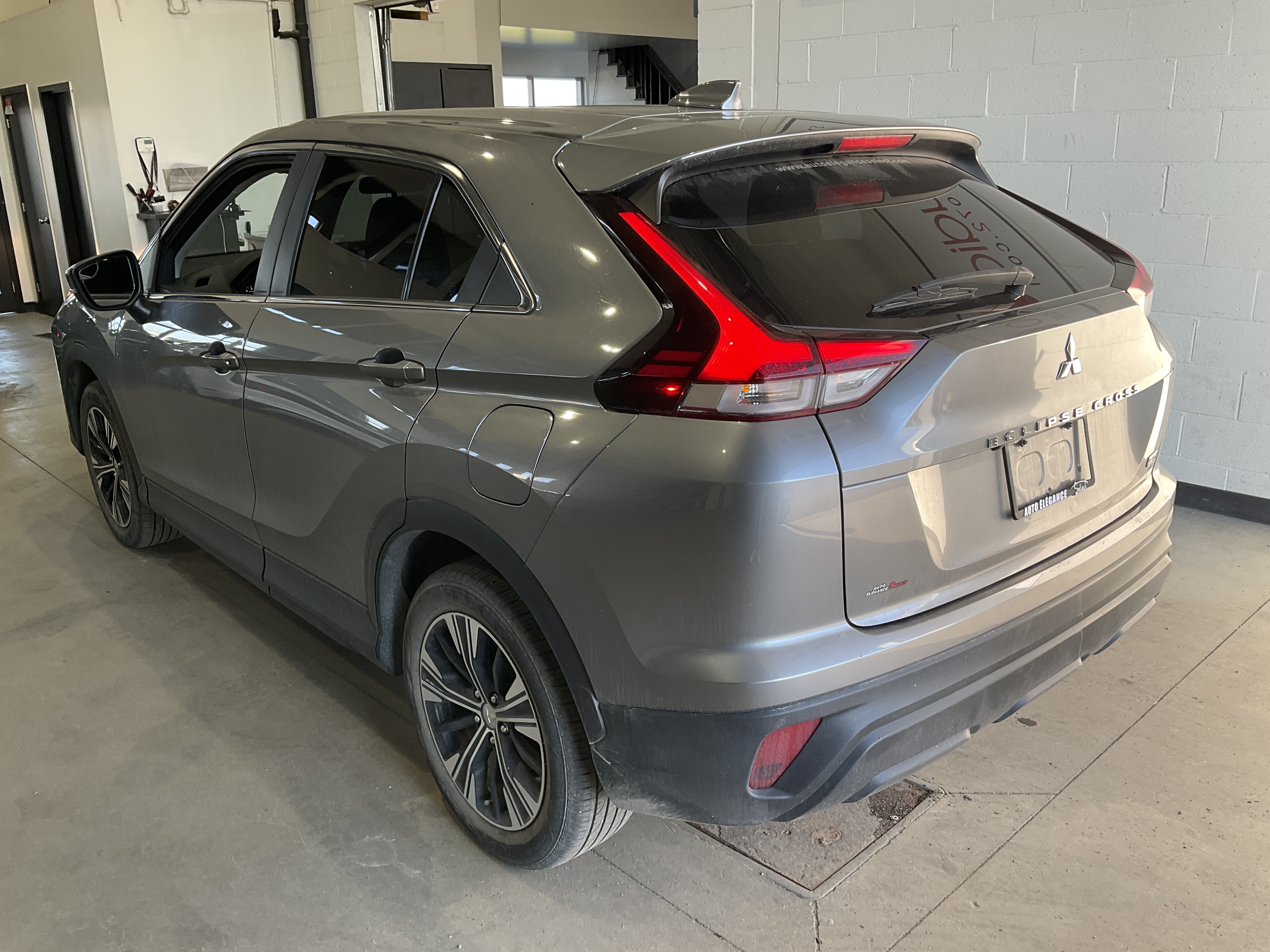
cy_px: 476
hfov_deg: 61.7
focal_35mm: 29
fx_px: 1064
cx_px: 635
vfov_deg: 48.2
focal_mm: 3
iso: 25
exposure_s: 1/122
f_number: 1.8
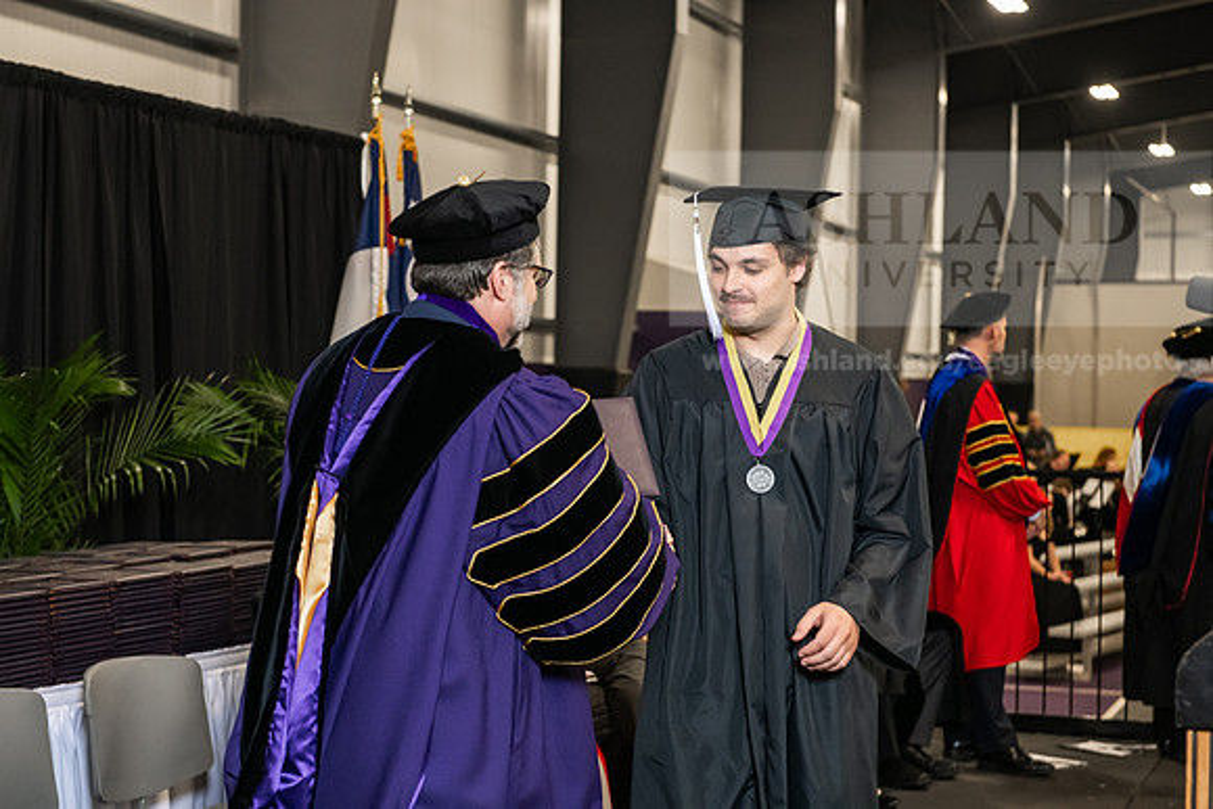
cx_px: 606
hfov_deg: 28.8
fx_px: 2359
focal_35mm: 70
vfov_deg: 19.5
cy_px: 404
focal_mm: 70
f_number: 5
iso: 2500
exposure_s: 1/200
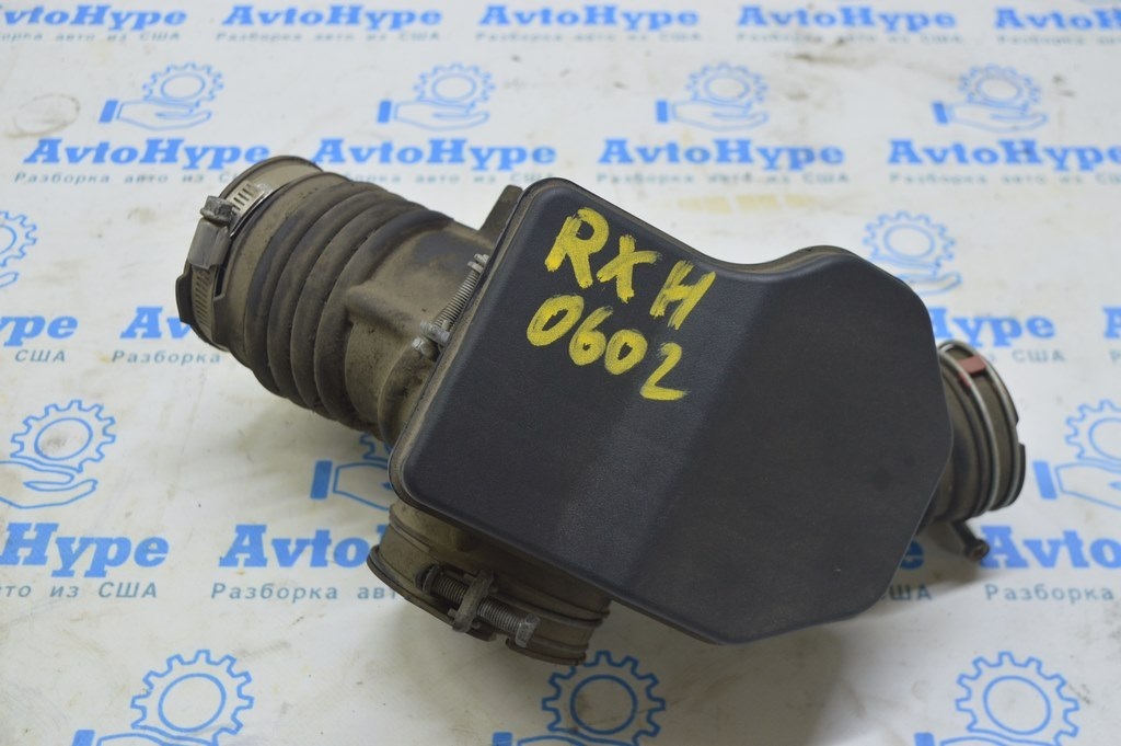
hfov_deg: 45.0
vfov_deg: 30.8
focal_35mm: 44
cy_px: 373
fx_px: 1353
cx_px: 560
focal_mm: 29
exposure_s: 1/20
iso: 400
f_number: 5.6
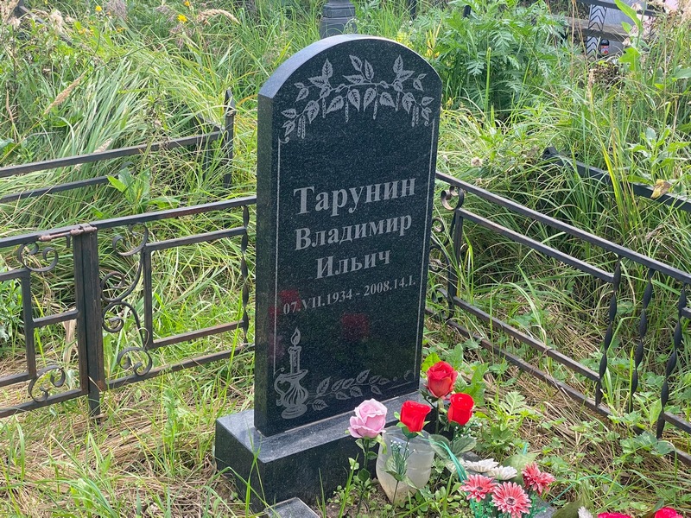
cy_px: 259
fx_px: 1038
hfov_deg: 36.8
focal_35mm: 52
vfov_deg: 28.0
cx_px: 346
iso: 20
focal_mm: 6
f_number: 2
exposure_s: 1/190
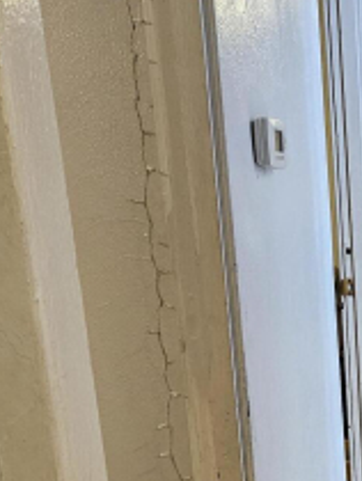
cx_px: 467
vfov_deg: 24.3
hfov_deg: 18.8
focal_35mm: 73
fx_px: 1016
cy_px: 571
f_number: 1.8
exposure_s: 1/60
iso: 500
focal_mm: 5.4
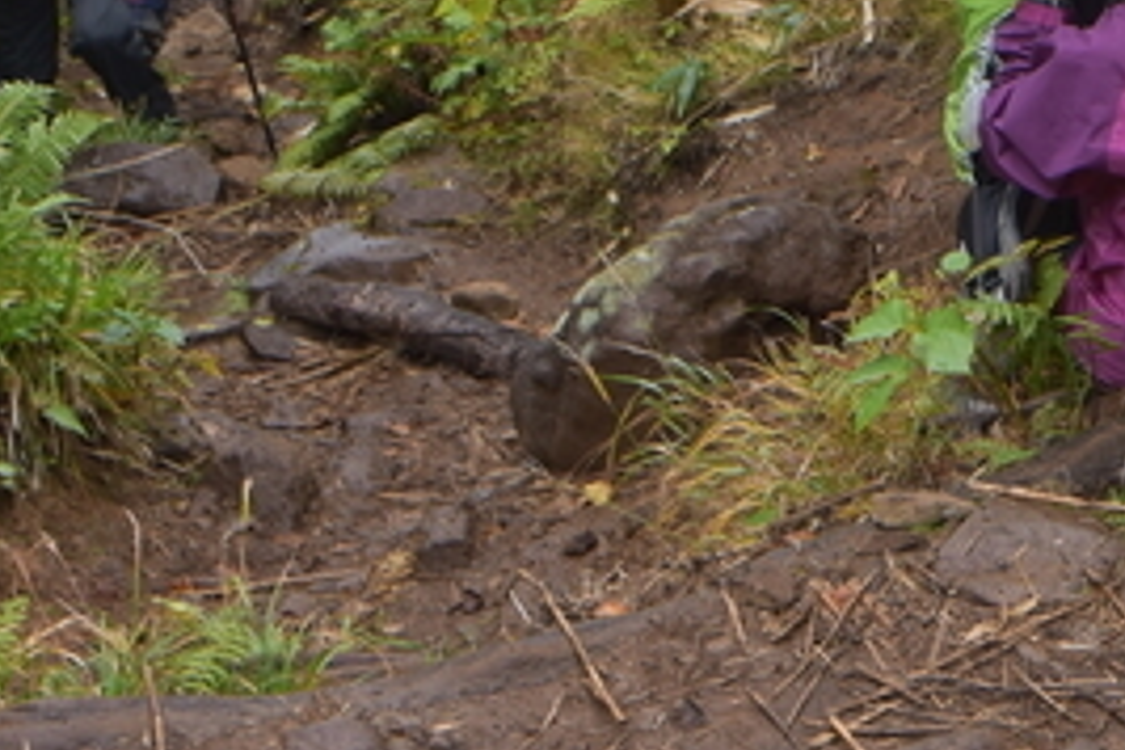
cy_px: -114
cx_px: 1605
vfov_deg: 8.4
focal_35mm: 162
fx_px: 5062
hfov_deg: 12.2
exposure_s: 1/100
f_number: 5
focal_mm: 24
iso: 125
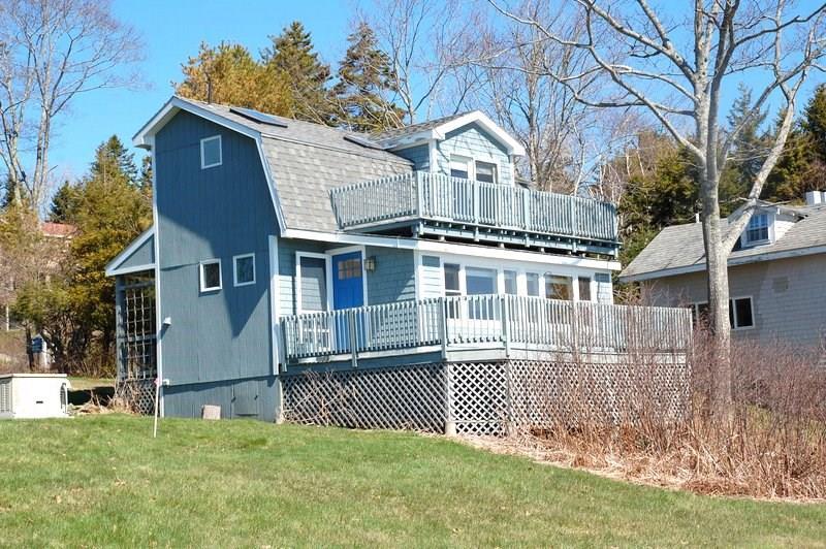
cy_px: 274
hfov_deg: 31.9
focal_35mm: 63
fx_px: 1444
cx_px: 413
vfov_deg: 21.5
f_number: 9
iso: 200
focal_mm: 42
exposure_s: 1/320
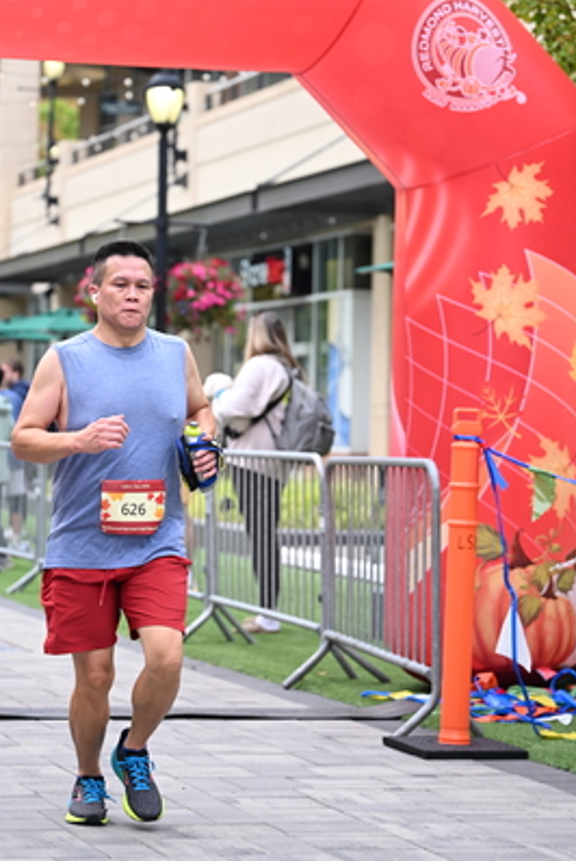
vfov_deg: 19.4
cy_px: 346
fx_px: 2515
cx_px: 218
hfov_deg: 13.1
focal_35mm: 105
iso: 640
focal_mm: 76
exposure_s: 1/2000
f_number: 2.8
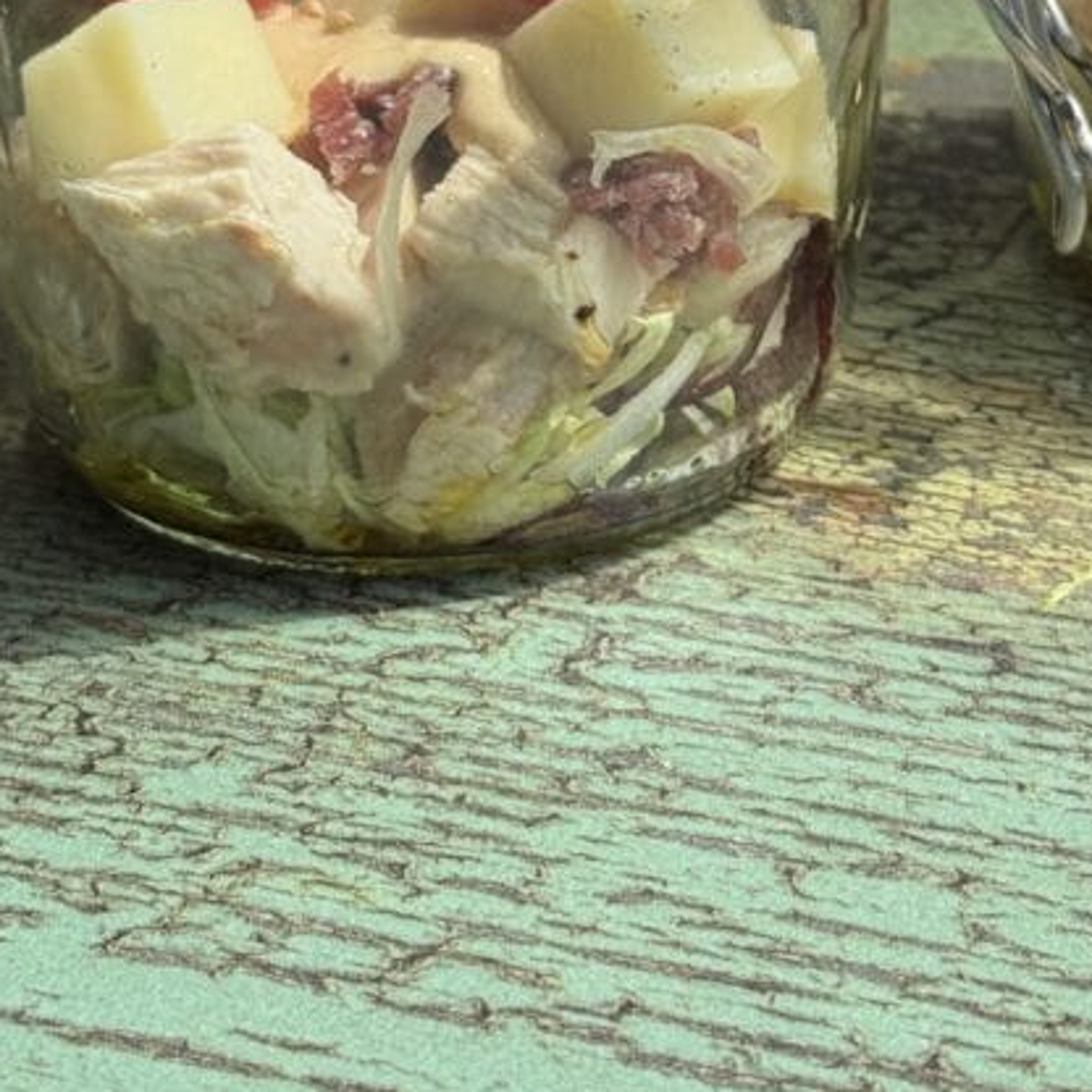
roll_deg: -0.7
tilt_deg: -17.7
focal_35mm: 98
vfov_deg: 17.3
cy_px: -32
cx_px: 711
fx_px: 3498
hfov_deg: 17.7
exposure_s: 1/1458
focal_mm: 6.76
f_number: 1.78
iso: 64
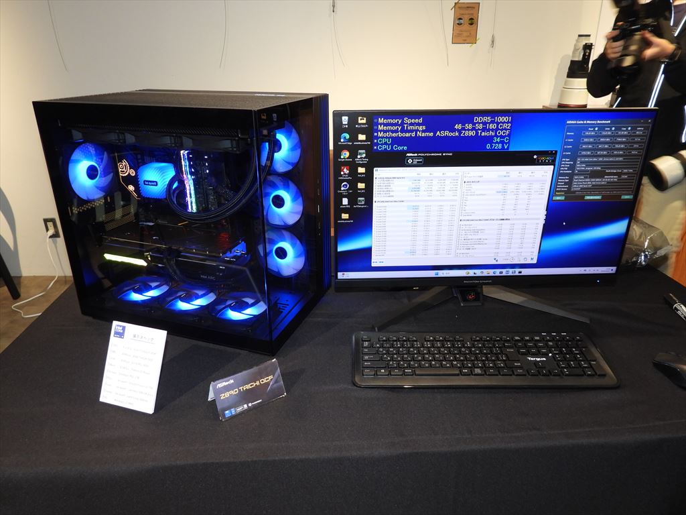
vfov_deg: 56.8
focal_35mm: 24
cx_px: 343
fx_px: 476
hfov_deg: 71.6
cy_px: 258
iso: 200
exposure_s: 1/30
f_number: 2.8
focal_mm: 4.3
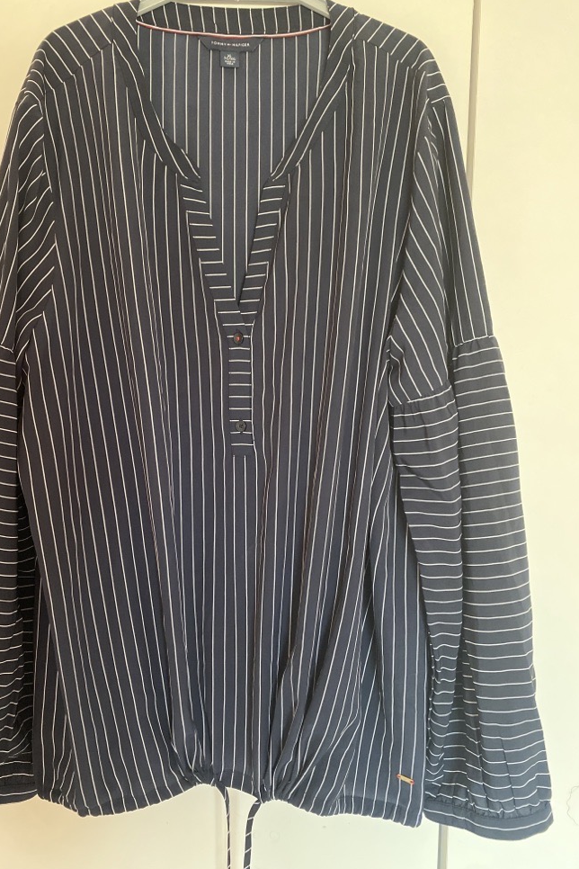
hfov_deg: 46.3
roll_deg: -1.4
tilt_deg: -5.1
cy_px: 433
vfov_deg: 65.5
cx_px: 248
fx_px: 675
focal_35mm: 28
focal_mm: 4.25
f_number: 1.8
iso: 500
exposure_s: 1/53
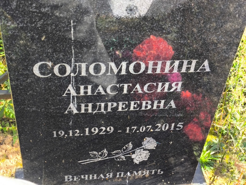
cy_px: 92
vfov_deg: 29.1
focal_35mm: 50
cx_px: 123
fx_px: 355
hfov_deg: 38.2
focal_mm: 4.71
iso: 50
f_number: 1.7
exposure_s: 1/152
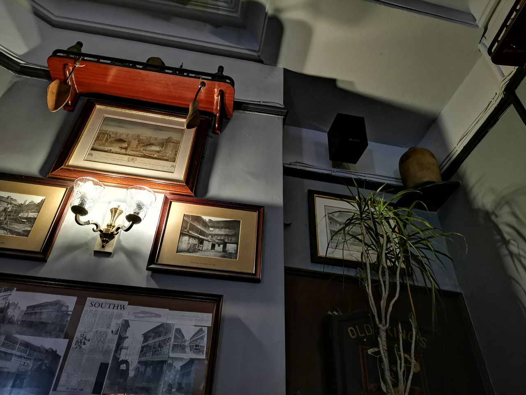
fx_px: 395
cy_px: 198
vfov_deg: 53.1
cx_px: 263
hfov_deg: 67.3
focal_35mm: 26
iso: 400
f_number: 1.8
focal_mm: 4.75
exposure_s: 4
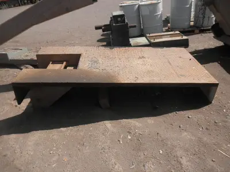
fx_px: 186
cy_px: 86
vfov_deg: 49.7
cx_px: 115
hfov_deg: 63.4
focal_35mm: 28
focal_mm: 5
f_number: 8.5
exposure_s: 1/125
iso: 64
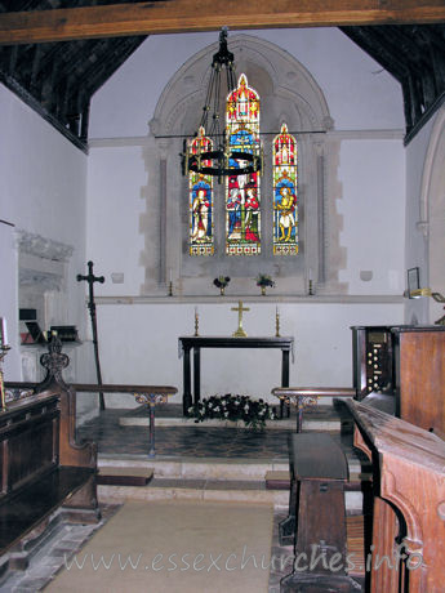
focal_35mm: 35
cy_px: 296
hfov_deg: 40.7
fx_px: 600
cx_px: 222
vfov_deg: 52.6
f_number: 2.8
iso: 91
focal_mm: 8.9
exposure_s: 1/60.1
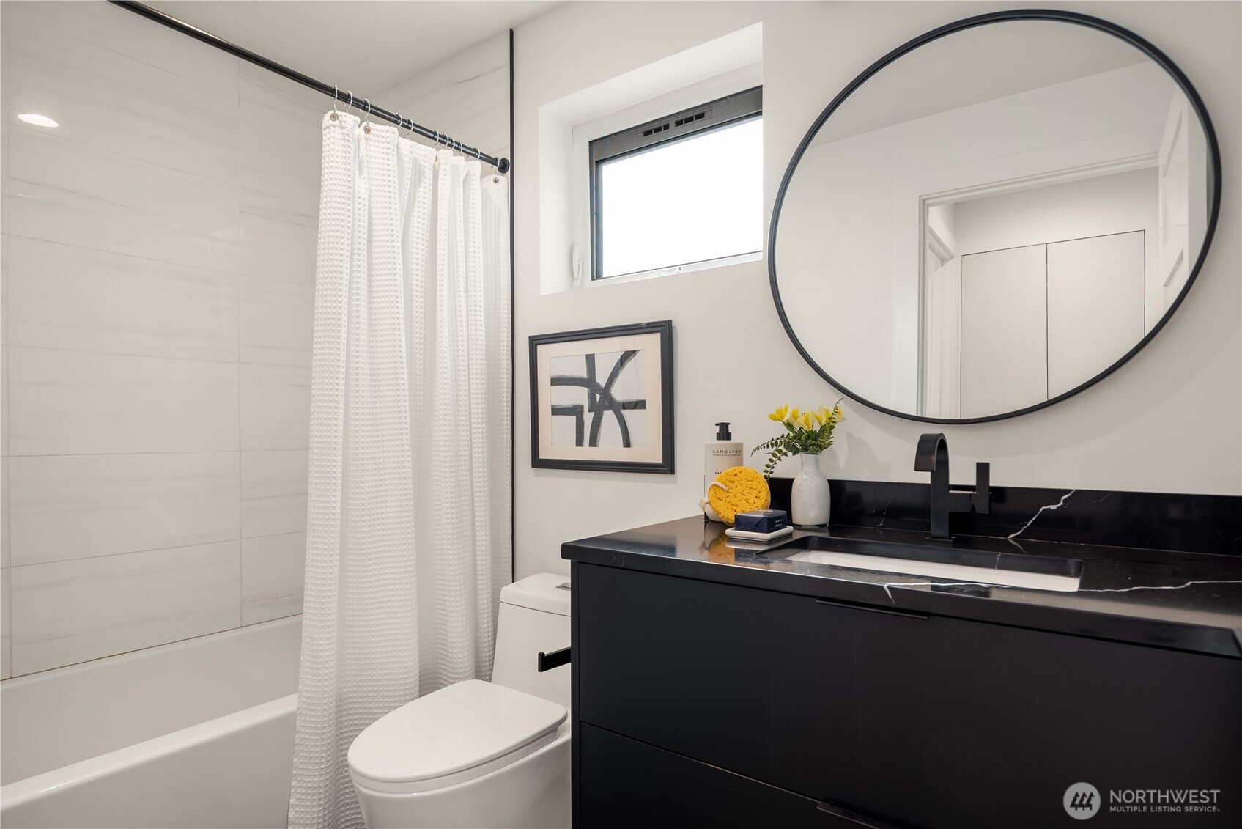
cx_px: 621
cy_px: 414
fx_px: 656
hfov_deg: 86.9
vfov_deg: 64.6
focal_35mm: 19
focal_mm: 19
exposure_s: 1/5
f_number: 7.1
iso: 100
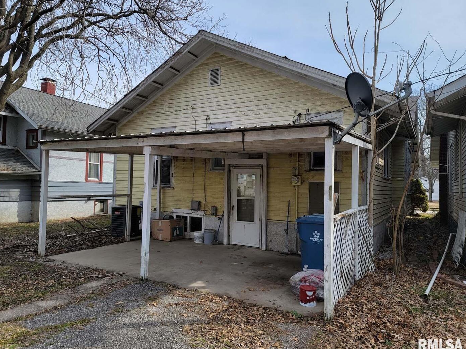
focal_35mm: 25
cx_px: 225
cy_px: 174
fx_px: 337
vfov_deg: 54.9
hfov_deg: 69.4
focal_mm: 6.7
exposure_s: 1/624
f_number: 1.8
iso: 16
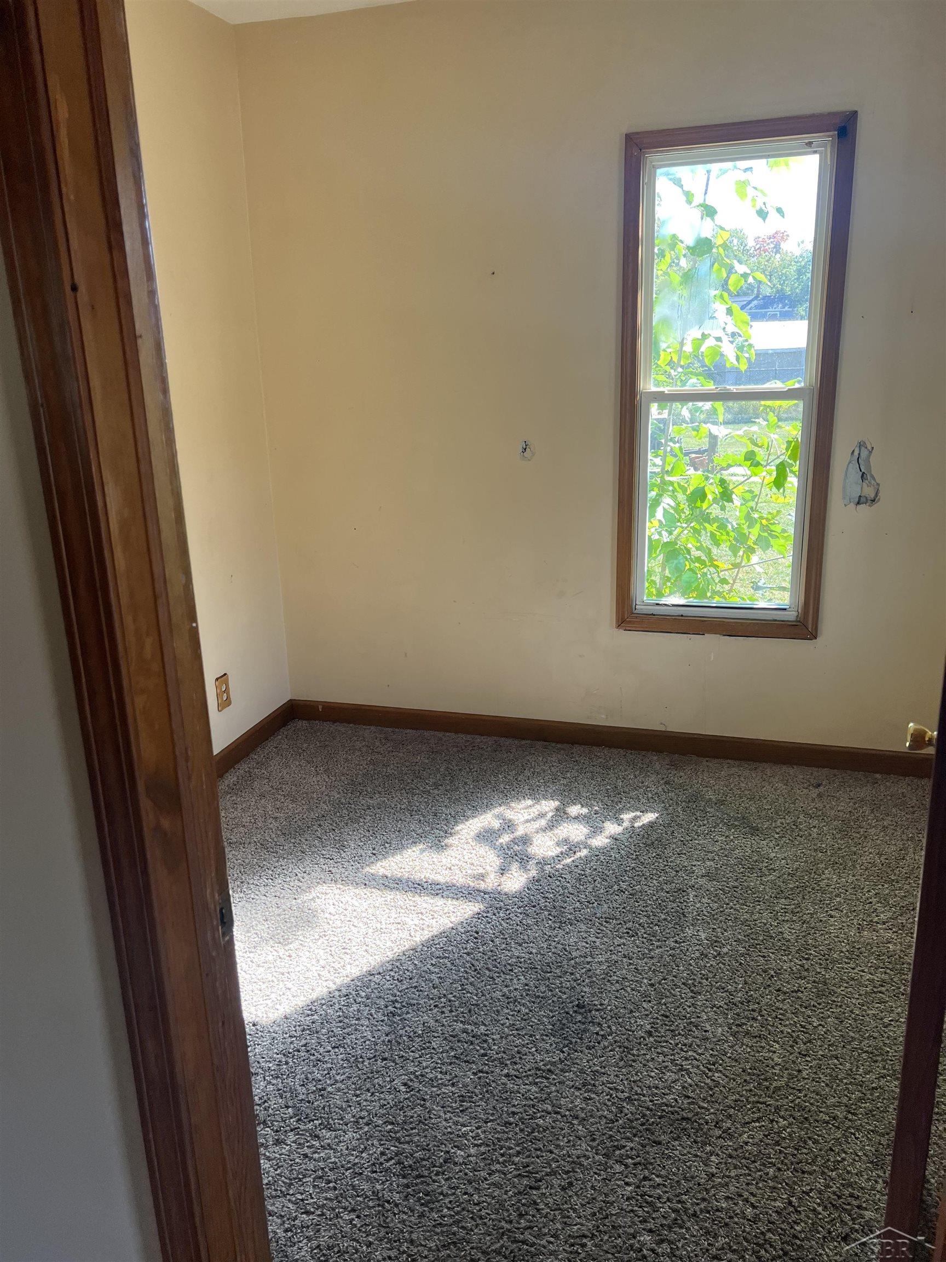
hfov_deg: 53.1
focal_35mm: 26
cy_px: 631
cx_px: 473
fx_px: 947
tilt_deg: -15.9
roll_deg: +1.9
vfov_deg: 67.3
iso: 64
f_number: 1.5
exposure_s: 1/155
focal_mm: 5.7
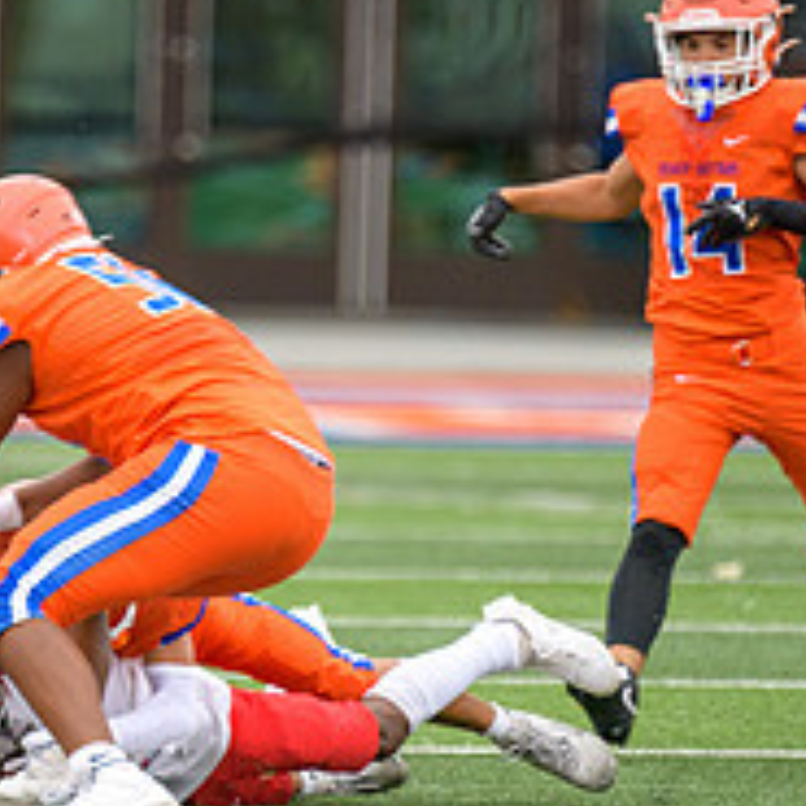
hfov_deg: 2.2
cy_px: 464
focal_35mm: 799
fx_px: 21048
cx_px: 209
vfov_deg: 2.2
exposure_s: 1/500
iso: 250
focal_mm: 300
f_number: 2.8
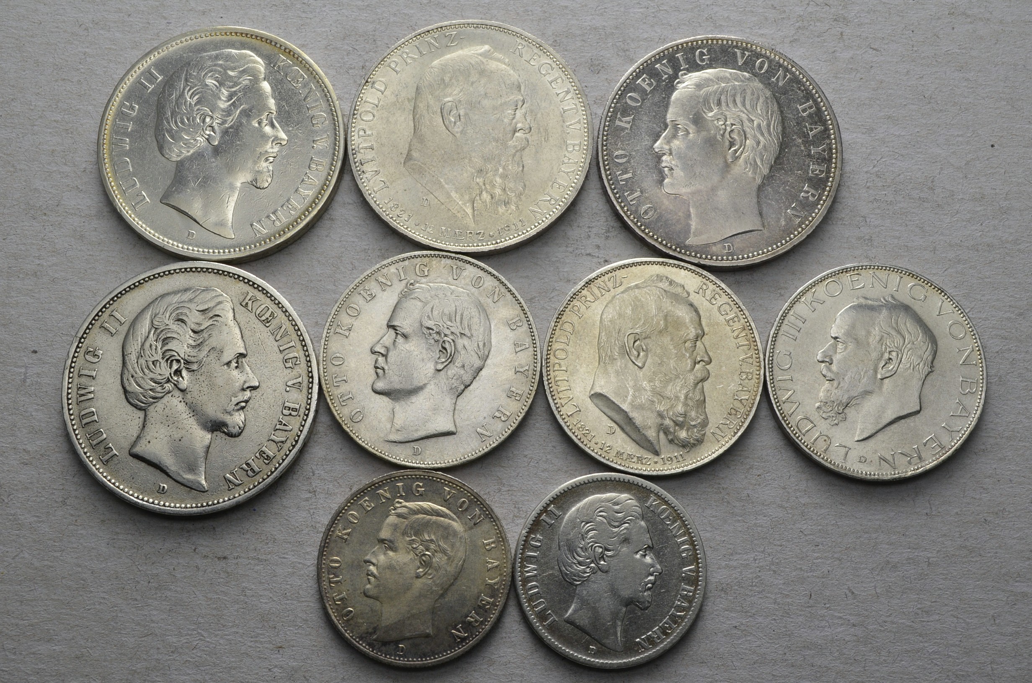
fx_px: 1287
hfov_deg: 43.7
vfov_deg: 29.7
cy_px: 342
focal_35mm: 45
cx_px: 516
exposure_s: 1/250
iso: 400
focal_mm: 30
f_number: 14
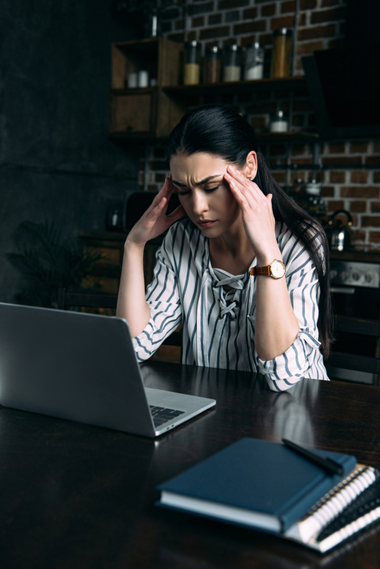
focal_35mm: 45
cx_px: 190
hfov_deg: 29.9
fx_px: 711
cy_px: 284
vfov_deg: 43.6
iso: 640
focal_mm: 45
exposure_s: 1/160
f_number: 4
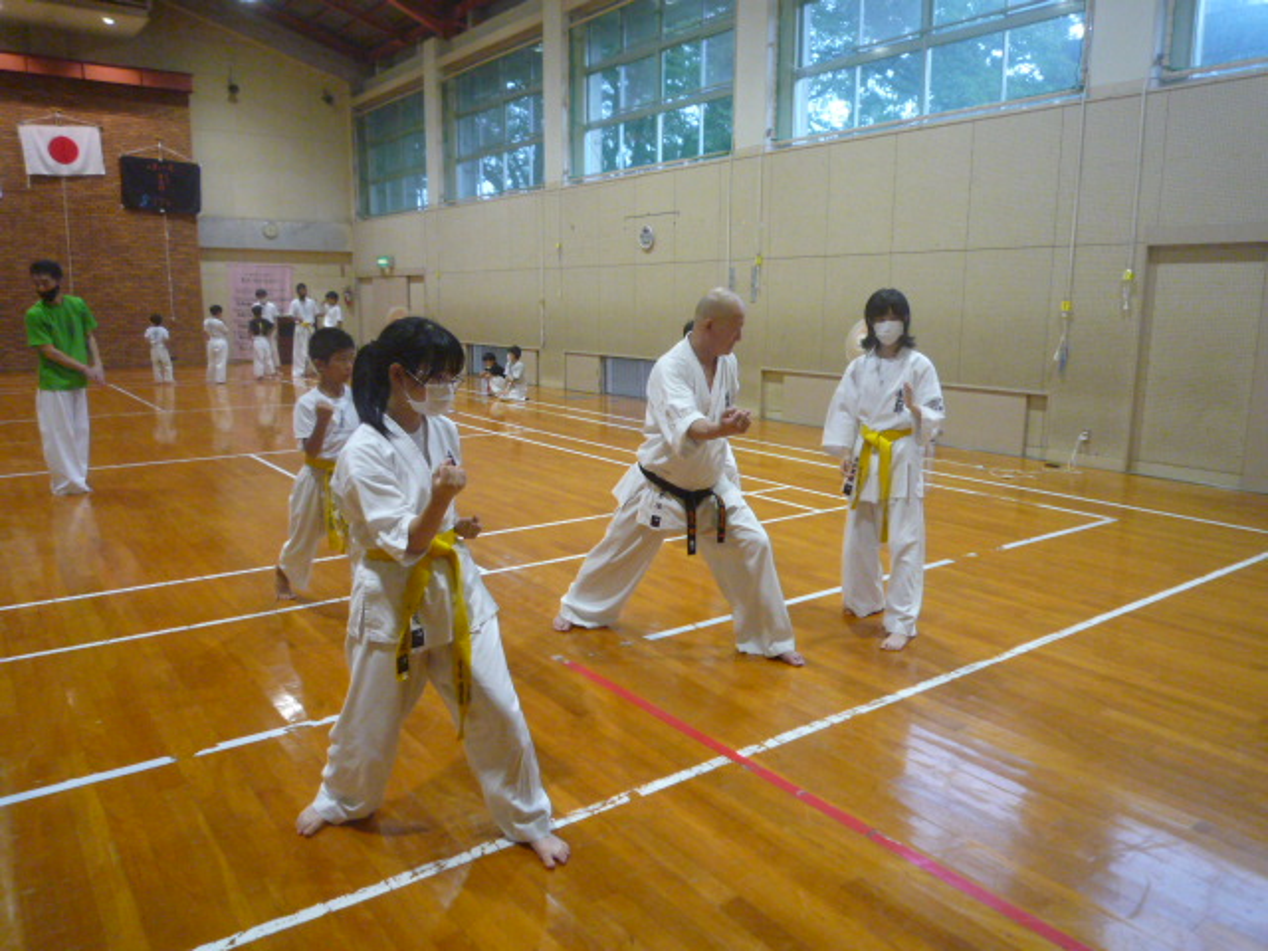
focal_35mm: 25
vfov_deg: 54.9
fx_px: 916
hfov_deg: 69.4
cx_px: 634
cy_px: 476
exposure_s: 1/50
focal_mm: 4.4
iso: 400
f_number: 2.8
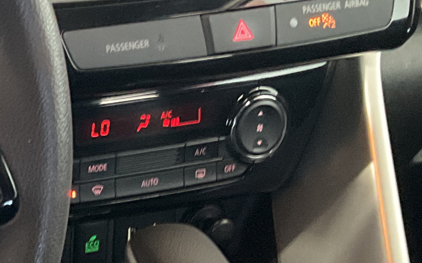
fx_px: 1277
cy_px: 150
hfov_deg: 16.5
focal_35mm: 111
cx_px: -269
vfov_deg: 11.8
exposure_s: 1/30
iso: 250
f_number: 1.8
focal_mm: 3
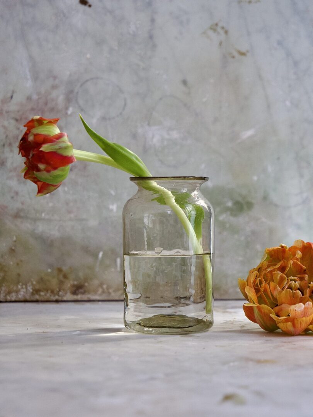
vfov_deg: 23.3
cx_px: 156
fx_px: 1013
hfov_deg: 17.6
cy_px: 208
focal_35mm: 84
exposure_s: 1/100
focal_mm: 42
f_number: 3.9
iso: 800
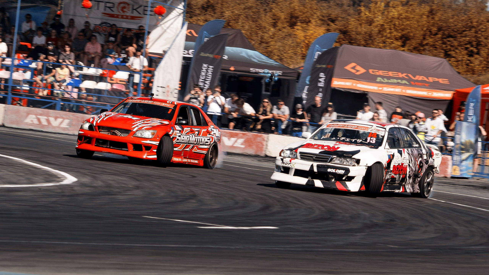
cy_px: 137
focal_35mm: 226
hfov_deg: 9.5
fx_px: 2933
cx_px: 169
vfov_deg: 5.4
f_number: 9
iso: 100
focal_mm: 100
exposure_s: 1/125
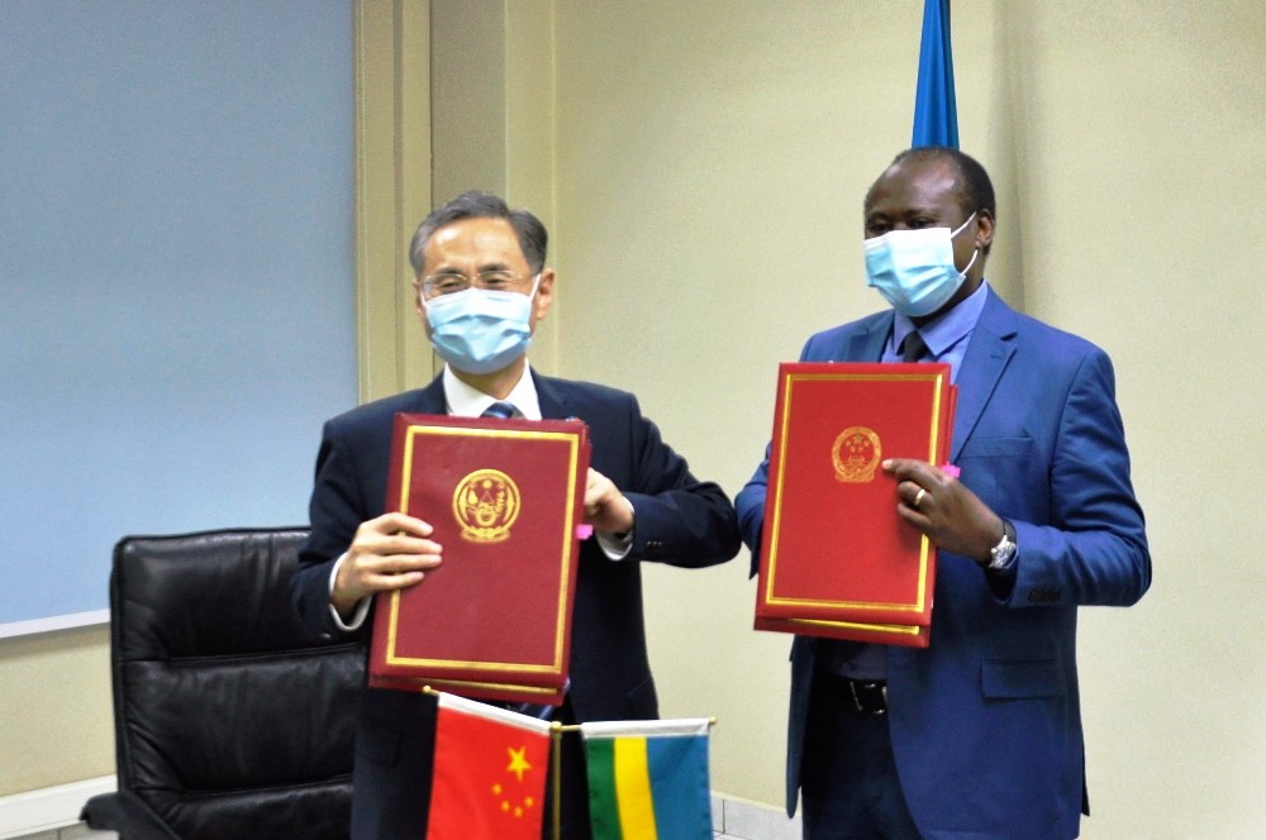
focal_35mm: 36
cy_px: 420
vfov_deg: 36.8
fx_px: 1264
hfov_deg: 53.2
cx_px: 633
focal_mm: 24
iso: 800
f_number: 3.8
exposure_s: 1/50
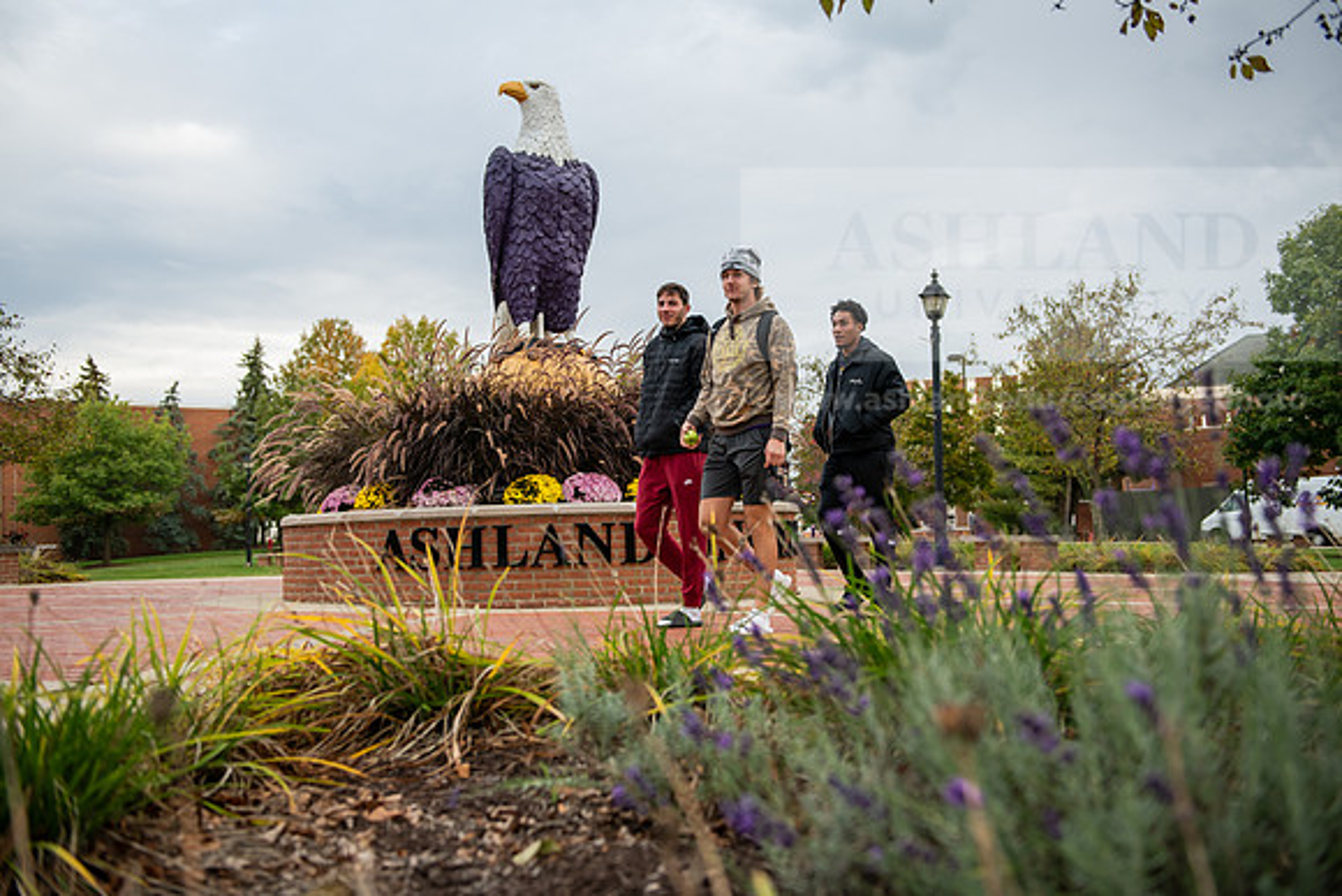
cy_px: 448
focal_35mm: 36
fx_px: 1342
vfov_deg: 36.9
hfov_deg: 53.1
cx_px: 671
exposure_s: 1/320
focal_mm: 36
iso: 160
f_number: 3.2
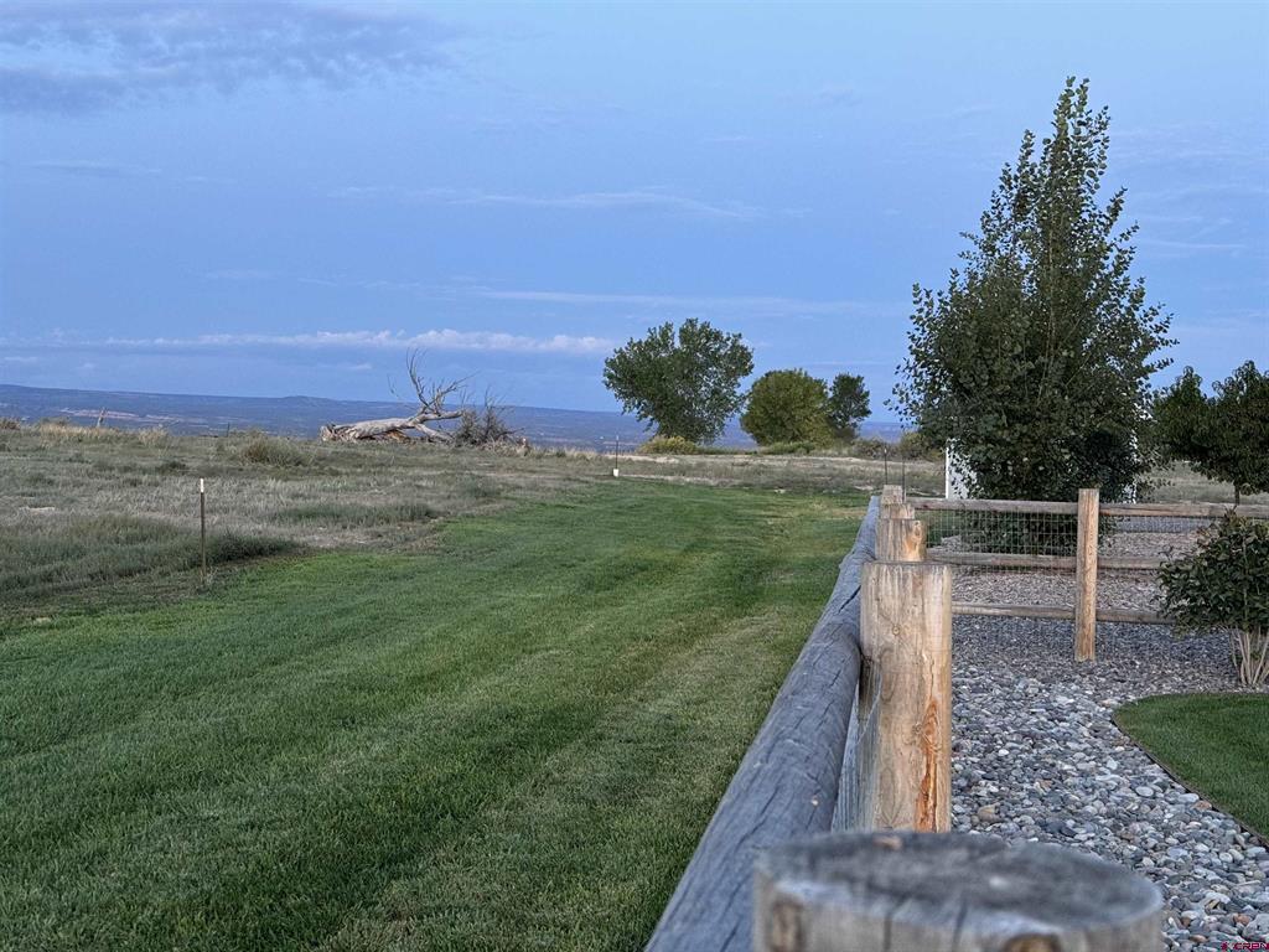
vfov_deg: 30.3
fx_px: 1760
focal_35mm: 48
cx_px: 634
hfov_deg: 39.7
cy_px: 476
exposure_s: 1/48
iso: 250
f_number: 1.78
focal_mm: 6.76
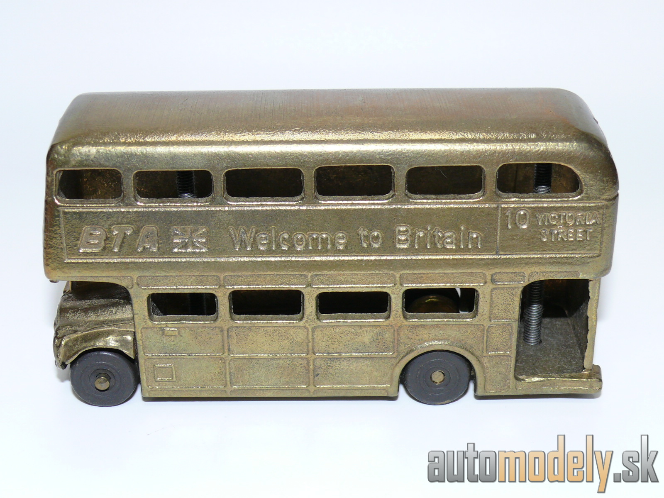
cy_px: 249
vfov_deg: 23.3
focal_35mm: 63
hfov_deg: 30.7
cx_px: 332
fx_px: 1208
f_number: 4
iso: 100
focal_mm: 10.4
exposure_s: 1/30
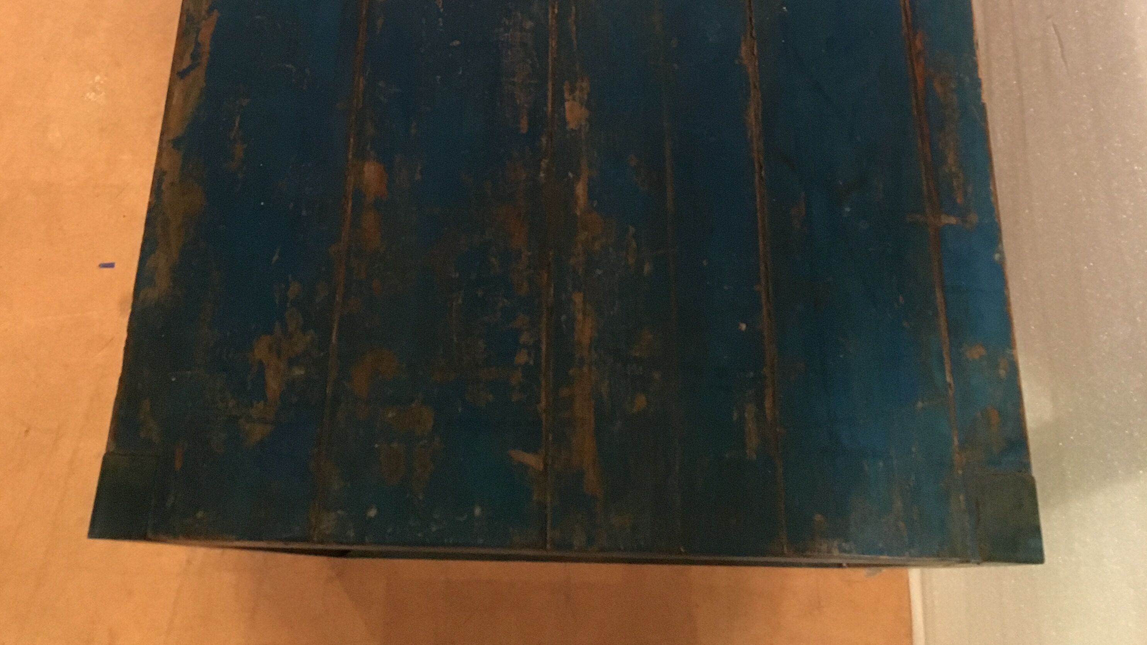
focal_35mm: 43
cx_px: 579
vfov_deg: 25.4
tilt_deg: -62.9
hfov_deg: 47.4
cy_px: -93
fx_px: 1308
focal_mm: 4.15
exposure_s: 1/17
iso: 250
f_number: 2.2
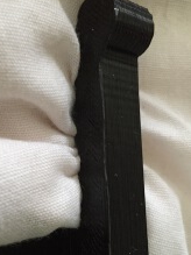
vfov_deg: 36.0
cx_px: 65
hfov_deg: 27.3
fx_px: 390
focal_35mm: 53
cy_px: 155
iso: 250
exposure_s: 1/15
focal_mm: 4.15
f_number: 2.2
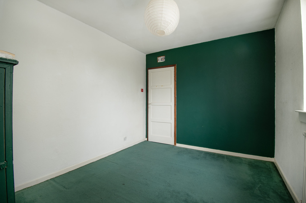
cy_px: 102
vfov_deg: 77.3
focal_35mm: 15
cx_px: 153
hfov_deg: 100.4
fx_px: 127
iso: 320
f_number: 8
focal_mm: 10
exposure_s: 1.3
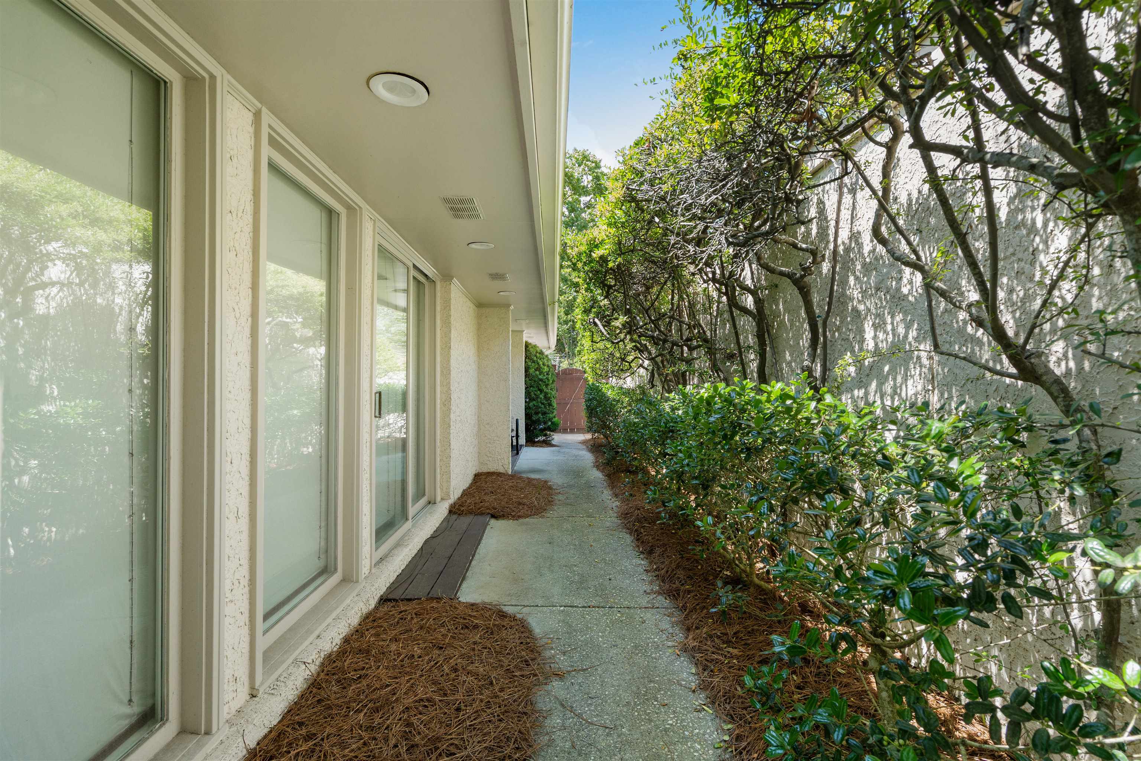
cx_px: 570
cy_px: 380
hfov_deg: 96.7
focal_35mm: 16
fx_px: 507
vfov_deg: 73.7
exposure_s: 1/60
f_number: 8
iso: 320
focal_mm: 16
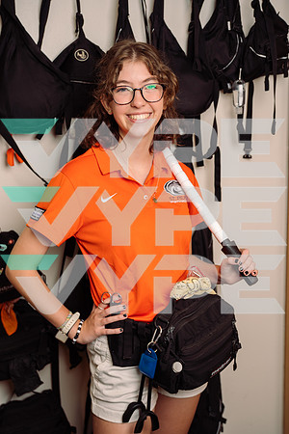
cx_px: 144
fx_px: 554
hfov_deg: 29.2
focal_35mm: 46
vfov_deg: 42.7
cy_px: 217
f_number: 4.5
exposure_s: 1/250
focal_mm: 46
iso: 125
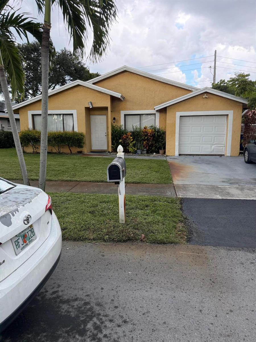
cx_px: 128
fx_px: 237
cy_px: 171
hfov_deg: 56.8
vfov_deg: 71.6
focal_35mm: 24
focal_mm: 6.76
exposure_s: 1/206
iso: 200
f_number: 1.78
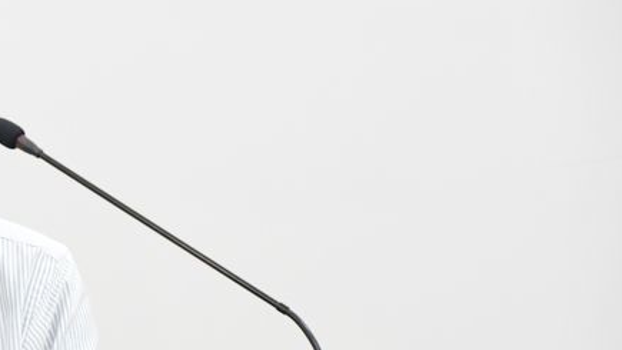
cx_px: -83
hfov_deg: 5.6
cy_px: 198
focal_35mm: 387
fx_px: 6385
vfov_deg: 3.1
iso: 10000
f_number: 5.6
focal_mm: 105
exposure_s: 1/125
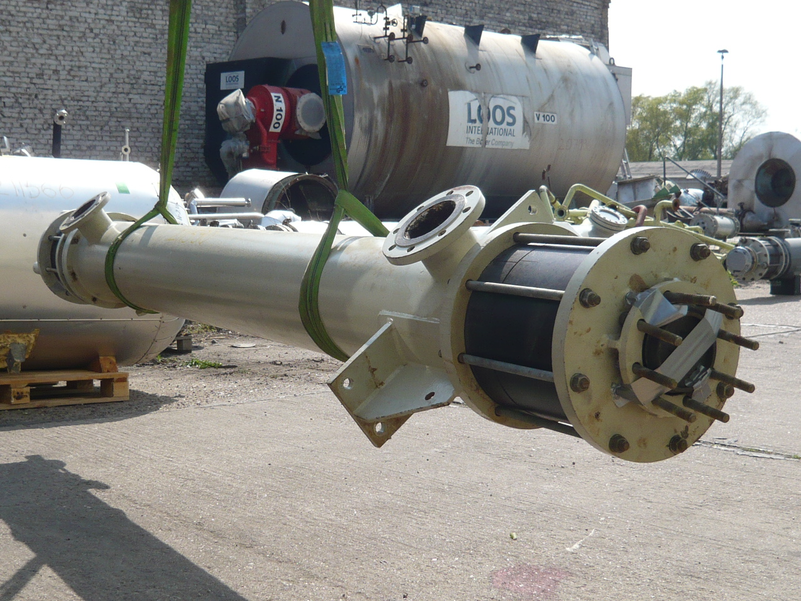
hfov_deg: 37.5
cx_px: 400
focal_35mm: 51
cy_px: 300
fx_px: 1180
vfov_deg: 28.6
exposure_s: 1/125
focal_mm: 5.5
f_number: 9
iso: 100
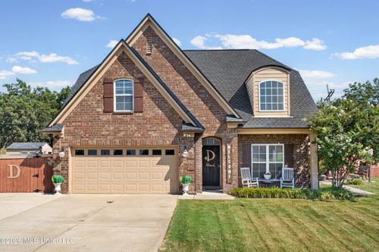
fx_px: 337
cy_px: 126
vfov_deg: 41.1
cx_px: 190
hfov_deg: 58.7
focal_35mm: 32
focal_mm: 32
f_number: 9.5
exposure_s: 1/2000
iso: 800
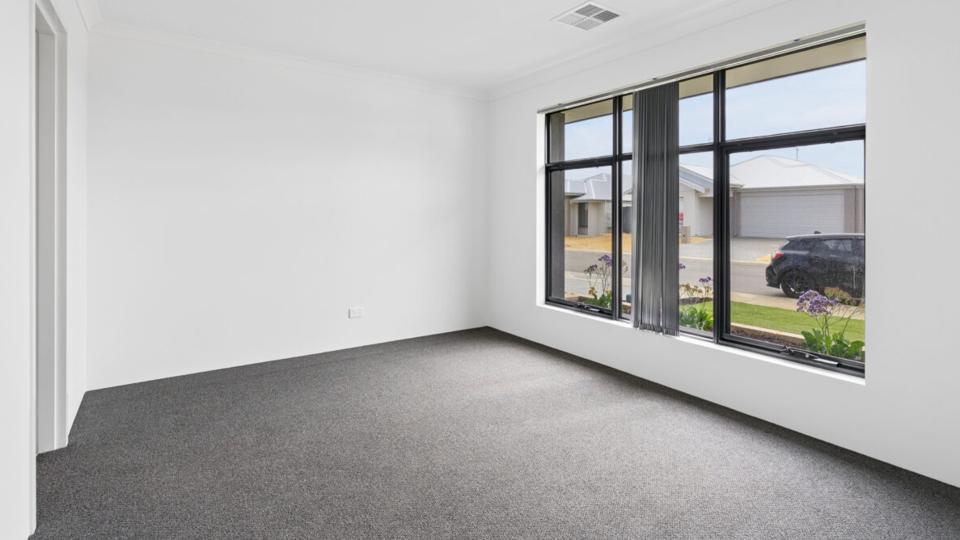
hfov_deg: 92.7
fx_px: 458
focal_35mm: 18
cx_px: 480
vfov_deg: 60.6
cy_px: 218
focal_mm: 17
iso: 320
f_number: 8
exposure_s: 1/160
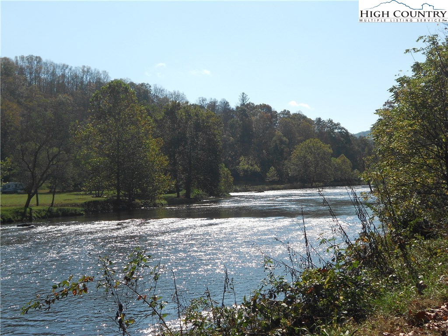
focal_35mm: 49
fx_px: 634
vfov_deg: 29.7
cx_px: 224
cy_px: 168
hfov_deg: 38.9
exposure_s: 1/1000
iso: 80
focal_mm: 8.8
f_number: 4.5
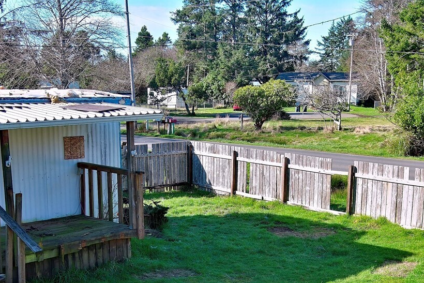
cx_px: 212
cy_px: 253
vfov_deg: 22.1
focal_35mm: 60
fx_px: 707
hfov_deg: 33.4
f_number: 2.8
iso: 100
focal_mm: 10.57
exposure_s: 1/538
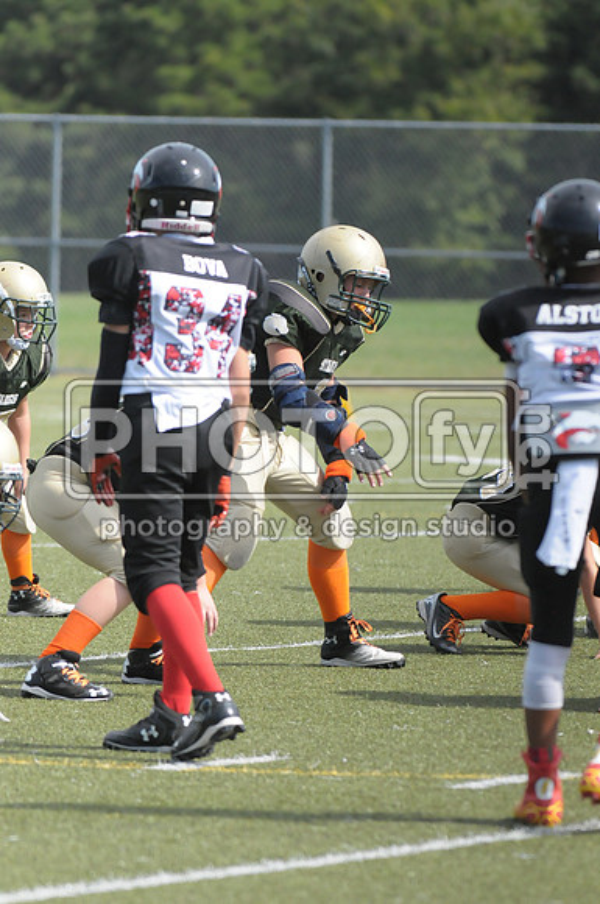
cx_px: 300
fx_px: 7522
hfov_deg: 4.6
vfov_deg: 6.9
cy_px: 452
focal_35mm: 300
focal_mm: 200
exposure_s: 1/8000
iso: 1600
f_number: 4
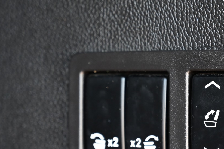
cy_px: 121
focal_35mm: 138
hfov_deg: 14.7
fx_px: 859
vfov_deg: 9.9
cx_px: 197
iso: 1400
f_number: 4
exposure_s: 1/125
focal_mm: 70
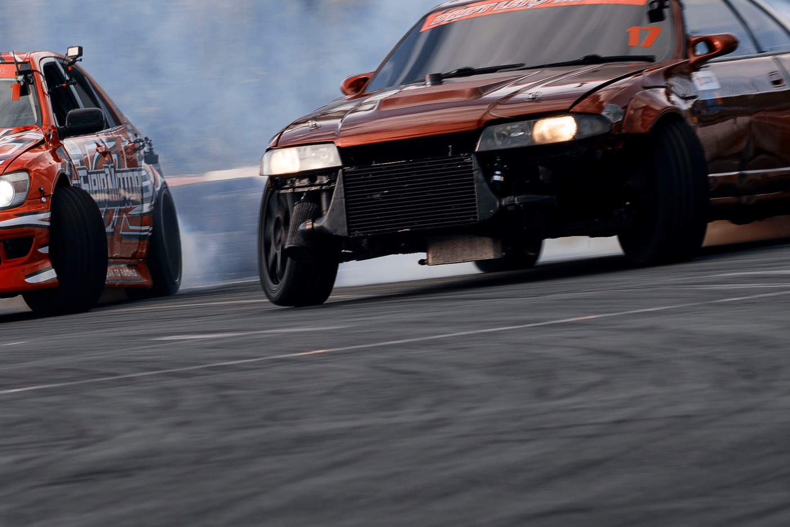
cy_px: 223
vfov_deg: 3.2
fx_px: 9566
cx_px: 171
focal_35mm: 436
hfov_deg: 4.7
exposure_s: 1/100
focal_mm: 140
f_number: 9
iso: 100
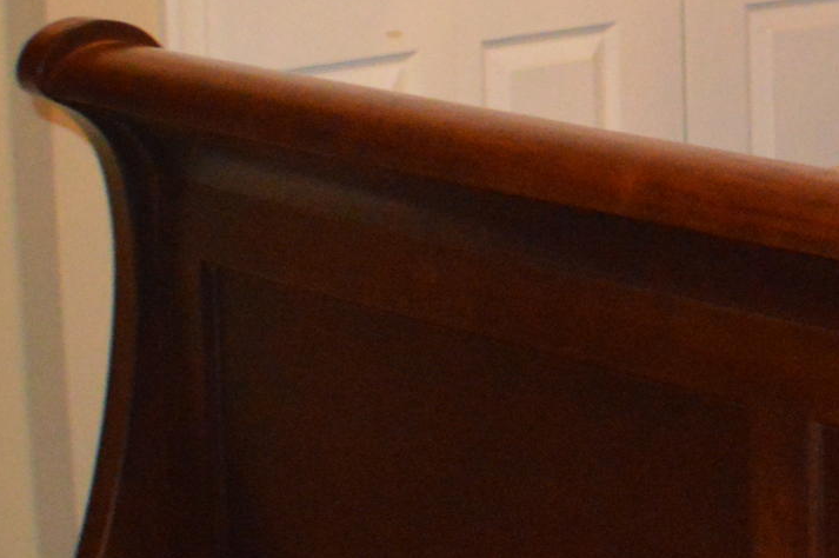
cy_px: -73
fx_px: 3819
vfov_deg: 8.3
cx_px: 1609
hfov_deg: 11.4
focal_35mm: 164
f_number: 4.2
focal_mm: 26
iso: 3200
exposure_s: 1/60
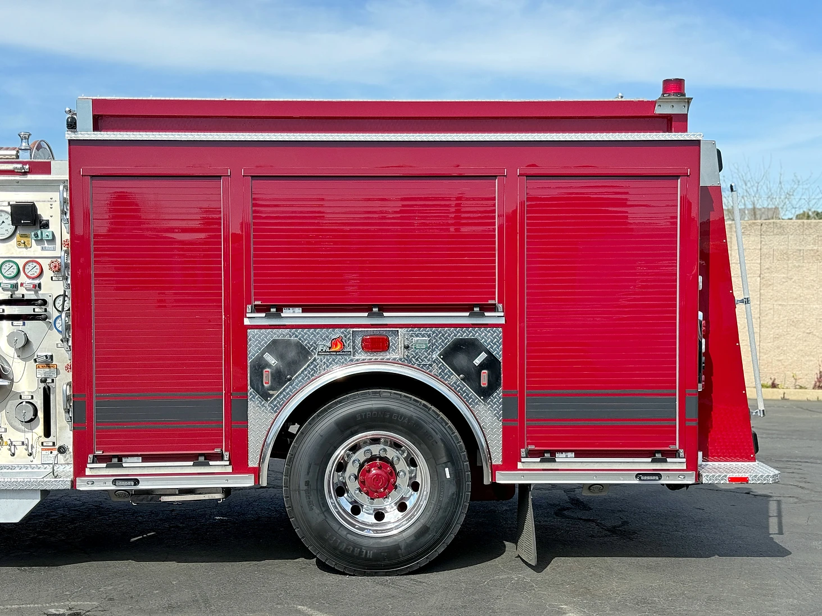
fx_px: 1140
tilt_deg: -1.9
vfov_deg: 30.3
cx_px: 411
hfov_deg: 39.7
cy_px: 308
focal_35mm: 48
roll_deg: +0.0
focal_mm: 6.76
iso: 80
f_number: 1.78
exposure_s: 1/3096
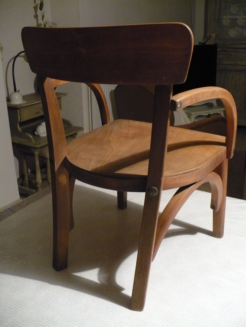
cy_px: 164
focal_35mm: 37
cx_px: 123
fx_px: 351
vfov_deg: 50.1
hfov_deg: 38.7
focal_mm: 6.1
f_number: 2.8
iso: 400
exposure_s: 1/13
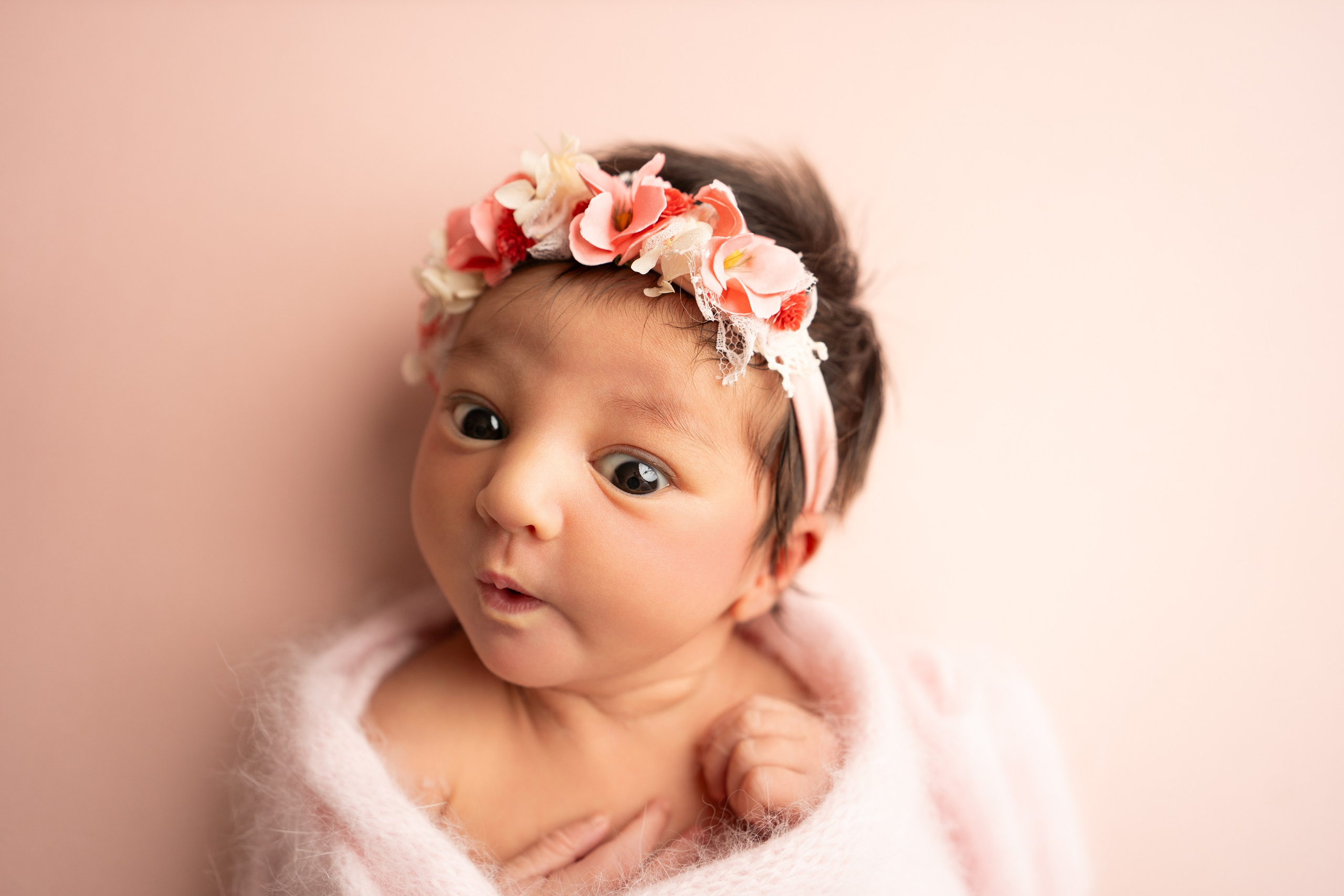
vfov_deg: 37.9
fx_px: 1307
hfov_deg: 54.4
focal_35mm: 35
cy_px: 448
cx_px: 672
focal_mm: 35
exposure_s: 1/200
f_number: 2.8
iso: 100
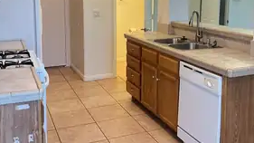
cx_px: 146
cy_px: 29
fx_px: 303
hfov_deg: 45.3
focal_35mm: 45
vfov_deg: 26.0
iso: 200
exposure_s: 1/60
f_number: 1.8
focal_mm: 3
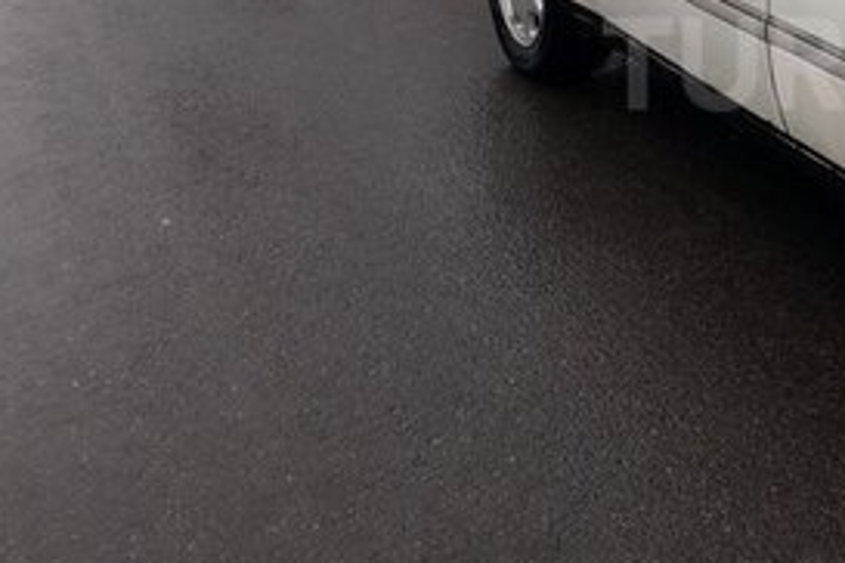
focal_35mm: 68
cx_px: 919
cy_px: 63
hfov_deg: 27.3
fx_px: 1596
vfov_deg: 19.7
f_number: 1.9
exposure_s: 1/249
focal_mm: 3.6
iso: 40
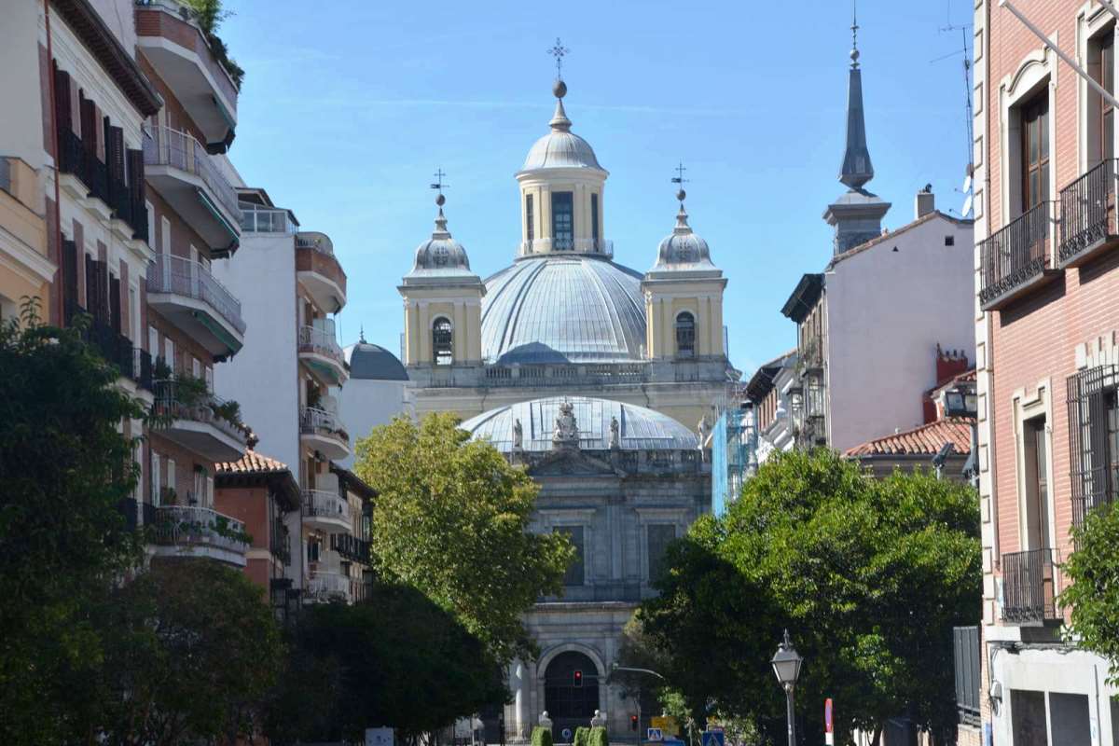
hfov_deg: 20.9
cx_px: 560
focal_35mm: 98
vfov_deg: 14.0
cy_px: 373
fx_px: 3030
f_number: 9
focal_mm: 65
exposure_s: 1/200
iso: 100
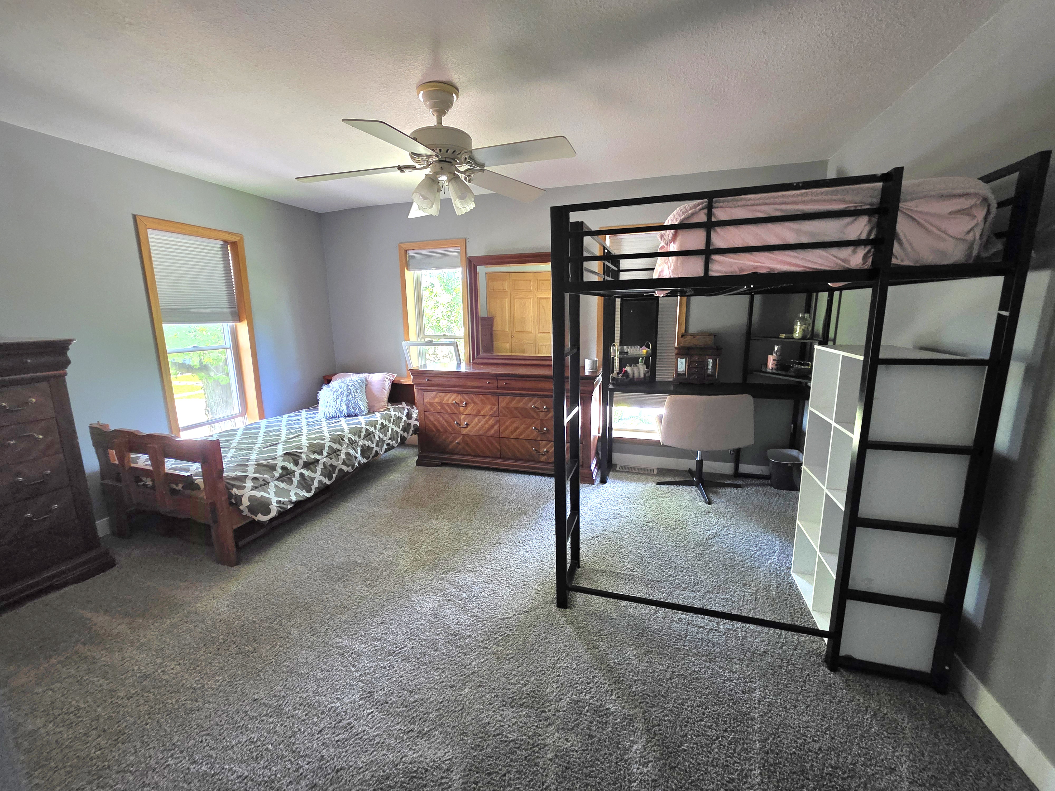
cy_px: 396
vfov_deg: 89.9
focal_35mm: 13
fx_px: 396
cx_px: 528
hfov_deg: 106.2
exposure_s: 1/60.2
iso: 800
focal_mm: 2.2
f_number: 1.9
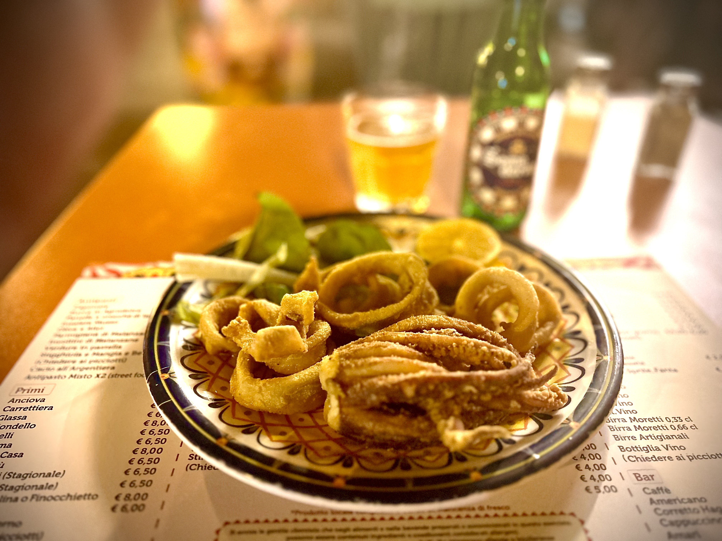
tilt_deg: -33.0
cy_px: 270
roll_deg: +1.6
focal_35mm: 26
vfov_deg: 53.1
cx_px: 361
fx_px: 542
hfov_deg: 67.3
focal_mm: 5.7
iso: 500
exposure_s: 1/33
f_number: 1.5
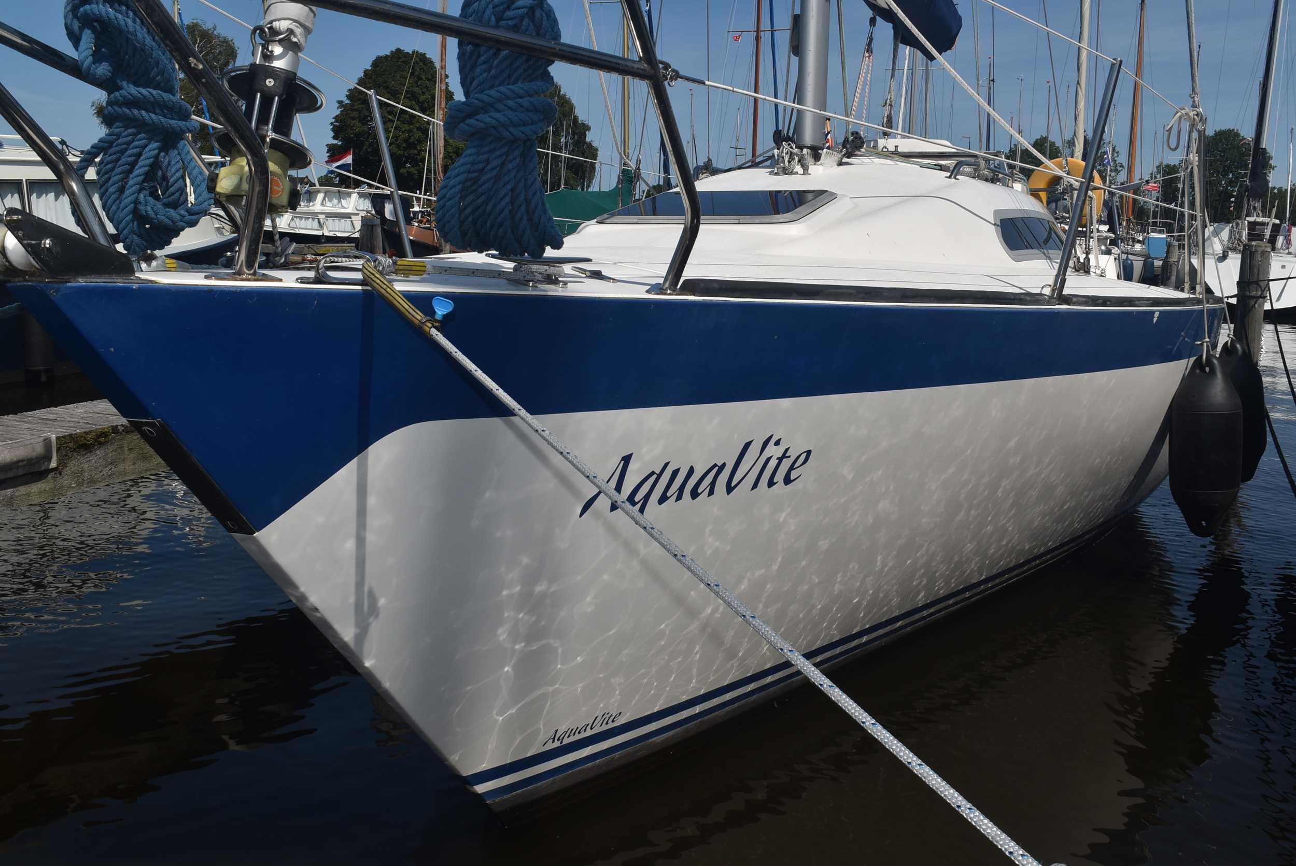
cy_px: 433
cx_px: 648
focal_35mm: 33
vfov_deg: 40.0
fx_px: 1189
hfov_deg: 57.2
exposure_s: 1/200
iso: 100
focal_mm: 22
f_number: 11
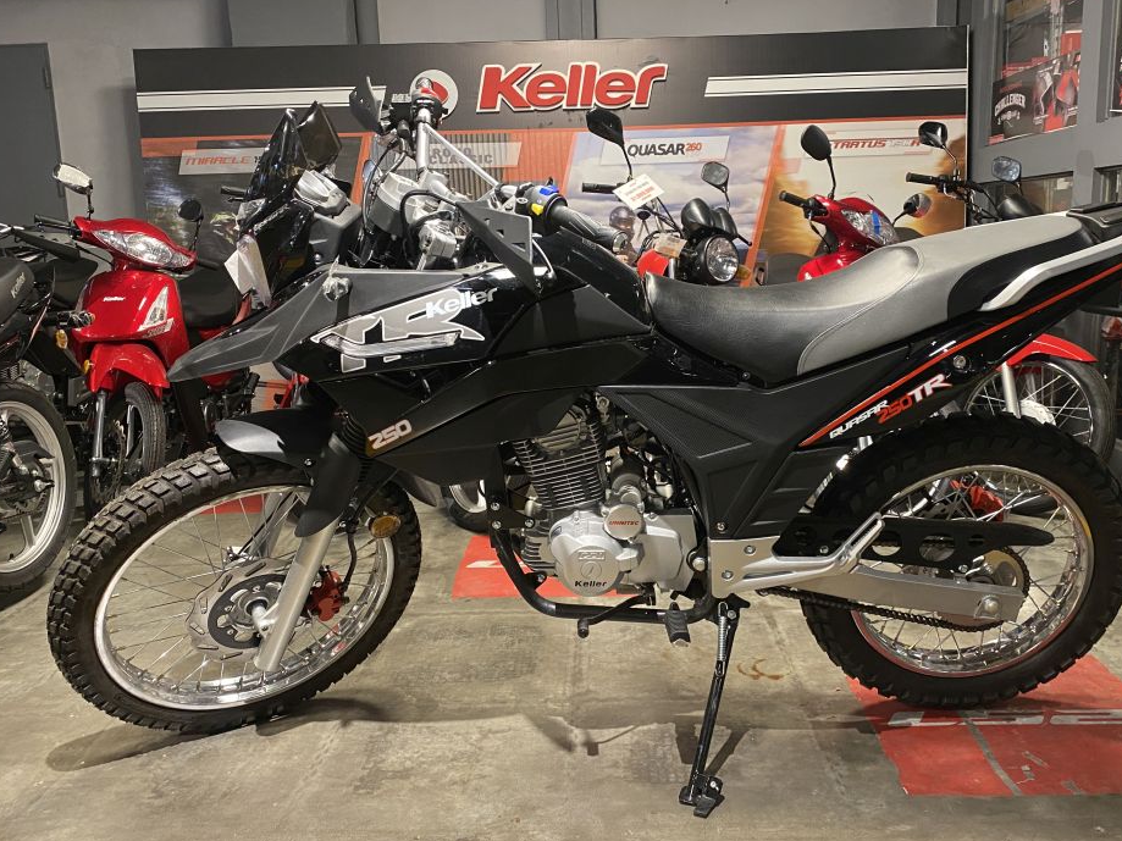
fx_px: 972
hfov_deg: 59.9
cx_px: 595
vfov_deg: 46.8
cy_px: 416
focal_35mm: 30
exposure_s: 1/50
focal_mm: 4.25
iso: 250
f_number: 1.8
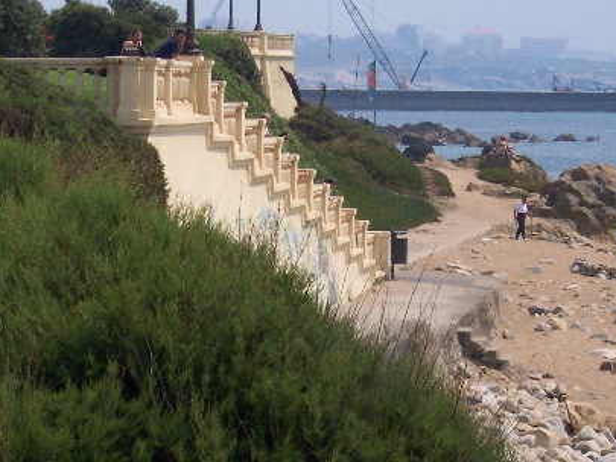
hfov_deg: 8.8
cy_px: 164
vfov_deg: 6.6
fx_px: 4005
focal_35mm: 225
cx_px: 167
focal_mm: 24
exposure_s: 1/350
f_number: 8
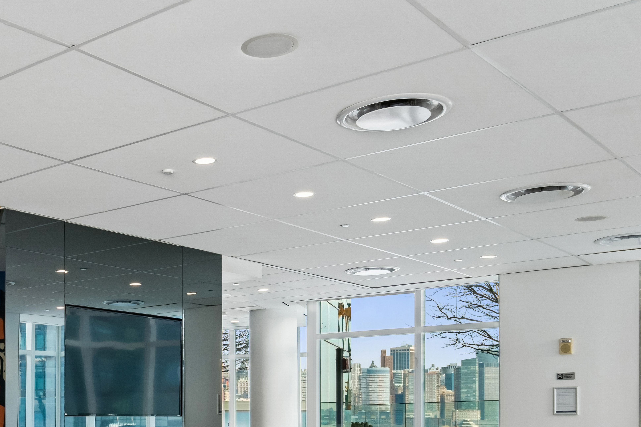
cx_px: 46
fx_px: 855
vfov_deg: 26.8
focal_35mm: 48
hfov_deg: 37.9
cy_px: 412
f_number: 8
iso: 800
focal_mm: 16
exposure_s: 1/80
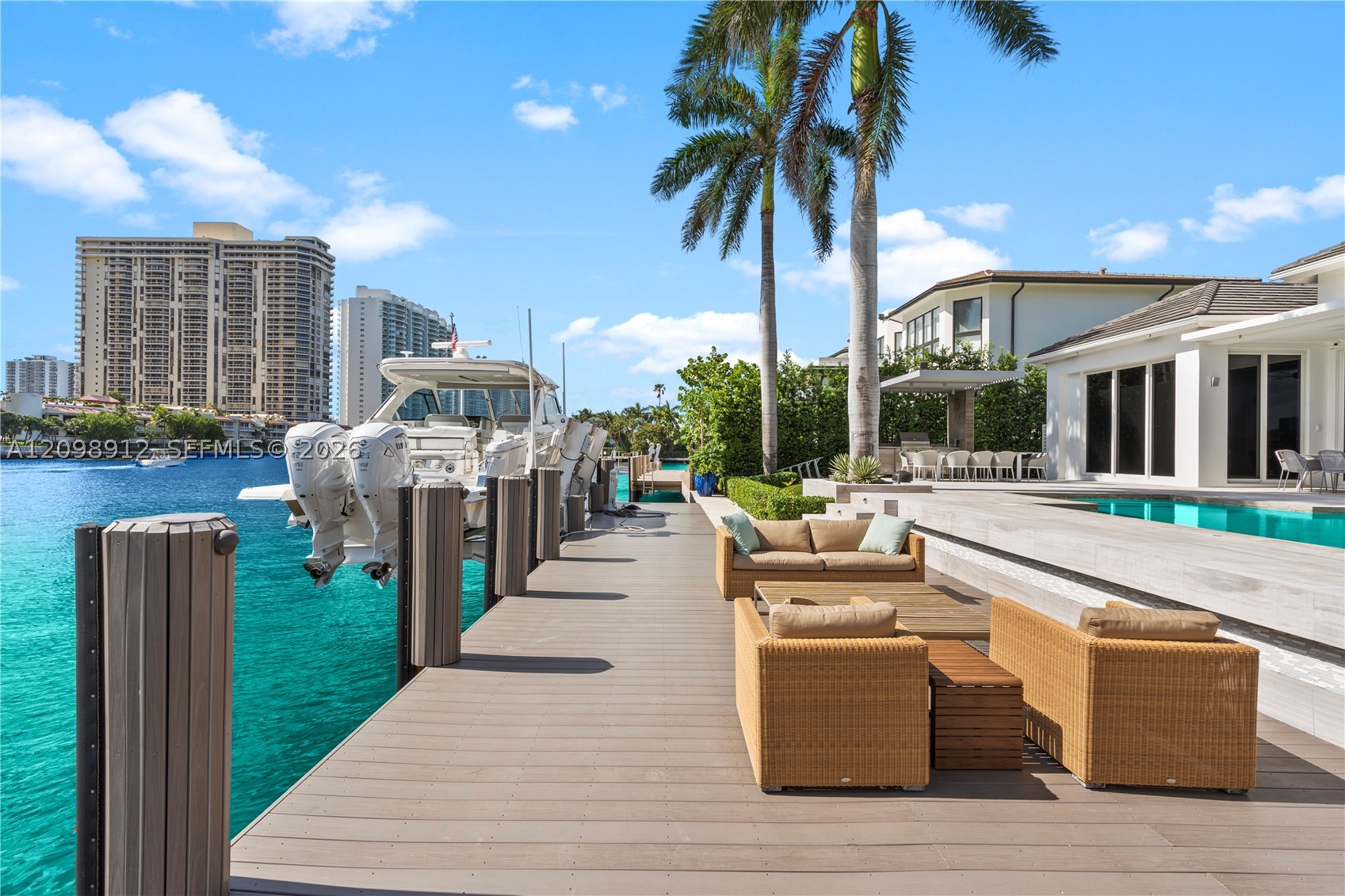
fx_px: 598
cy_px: 448
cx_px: 672
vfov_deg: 73.7
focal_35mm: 16
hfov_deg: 96.7
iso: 50
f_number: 9
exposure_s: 1/30
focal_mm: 16
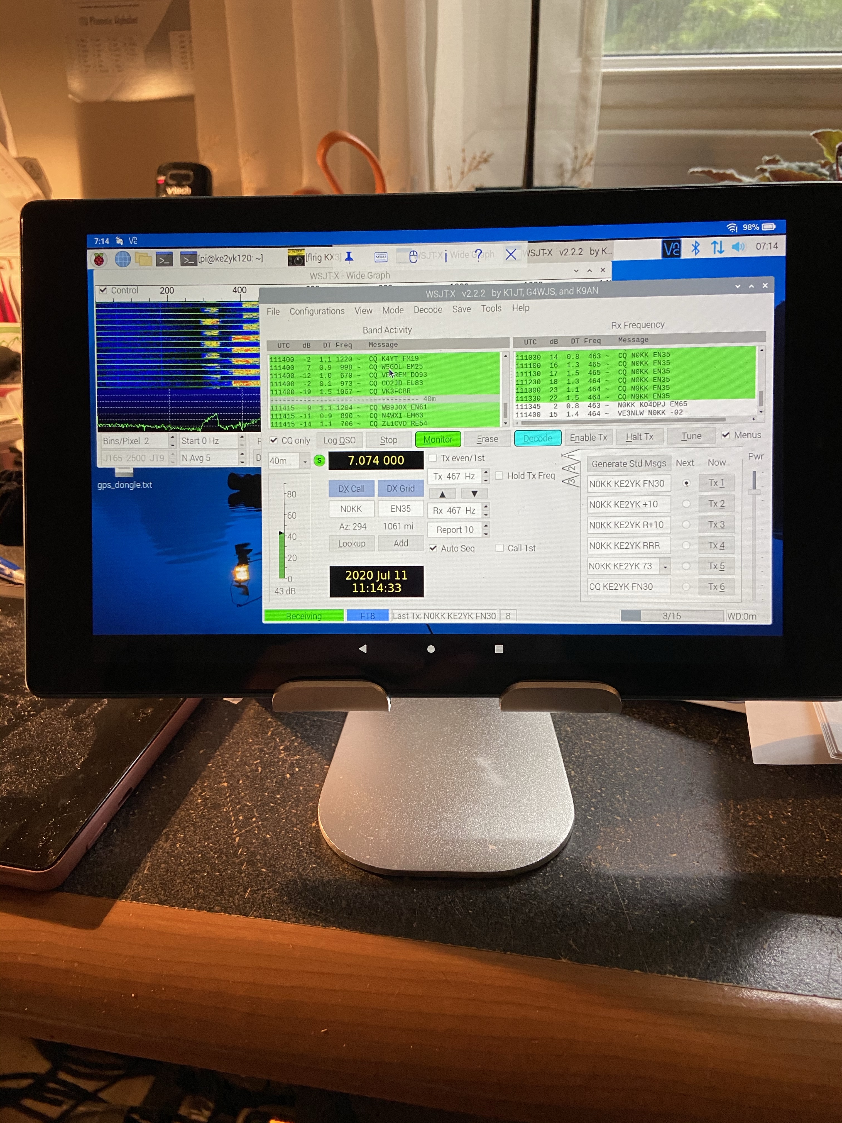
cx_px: 421
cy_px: 562
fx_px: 843
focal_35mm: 26
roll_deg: +0.9
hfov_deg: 53.1
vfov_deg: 67.3
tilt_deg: -25.2
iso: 200
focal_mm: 4.25
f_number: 1.8
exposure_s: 1/60
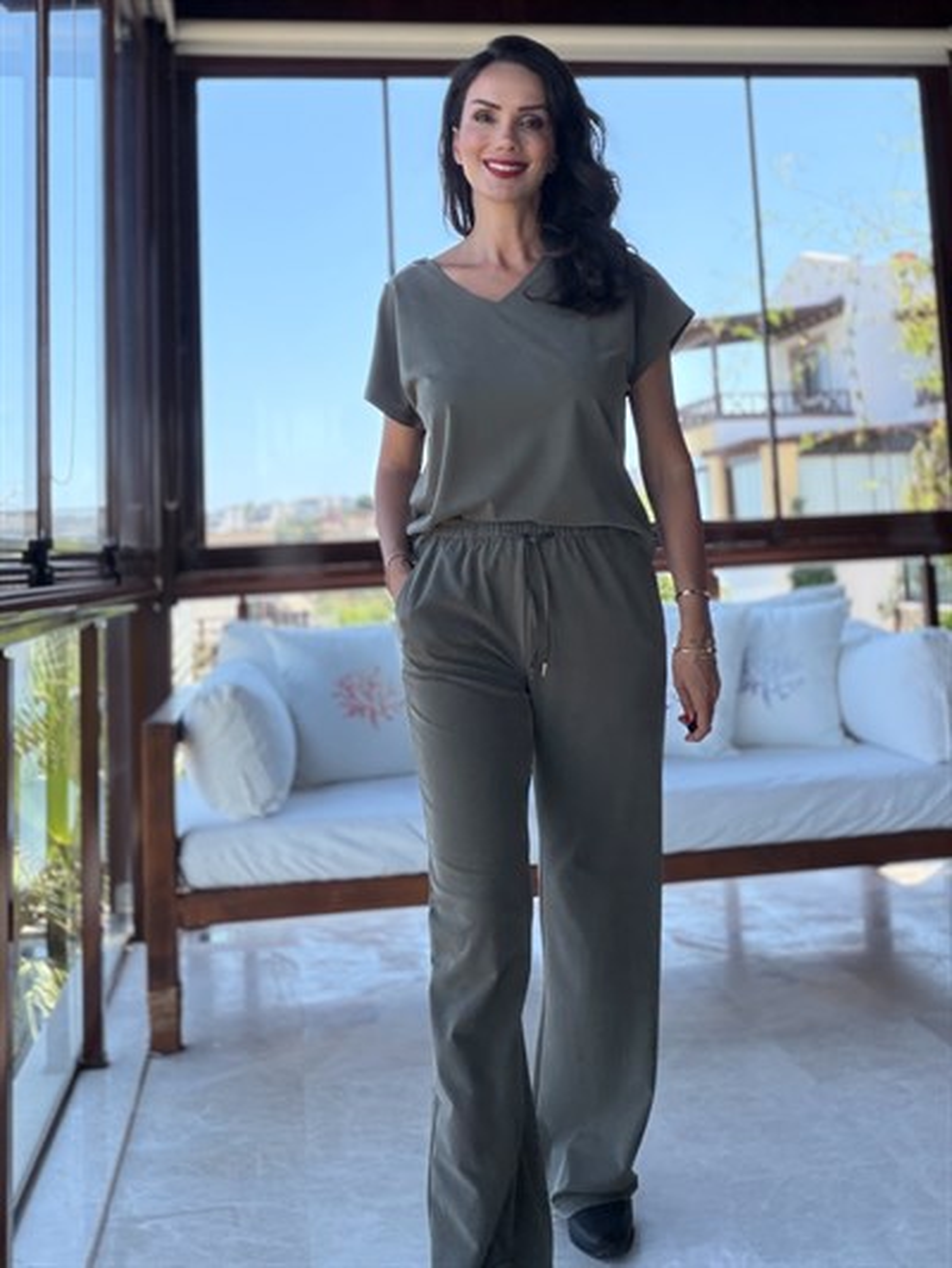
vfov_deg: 60.0
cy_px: 634
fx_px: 1100
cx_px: 476
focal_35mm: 30
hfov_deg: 46.8
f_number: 1.9
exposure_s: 1/559
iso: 32
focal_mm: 2.71
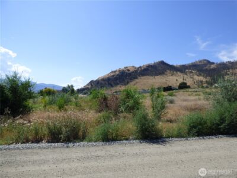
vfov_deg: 66.0
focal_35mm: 20
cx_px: 118
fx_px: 137
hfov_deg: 81.7
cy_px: 89
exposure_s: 1/2000
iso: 100
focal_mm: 3.58
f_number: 3.2
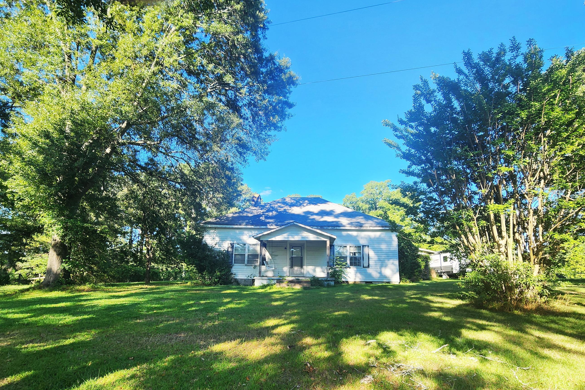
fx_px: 260
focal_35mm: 16
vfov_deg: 72.6
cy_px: 241
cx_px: 287
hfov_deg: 96.7
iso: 50
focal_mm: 2.2
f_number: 2.2
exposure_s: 1/375
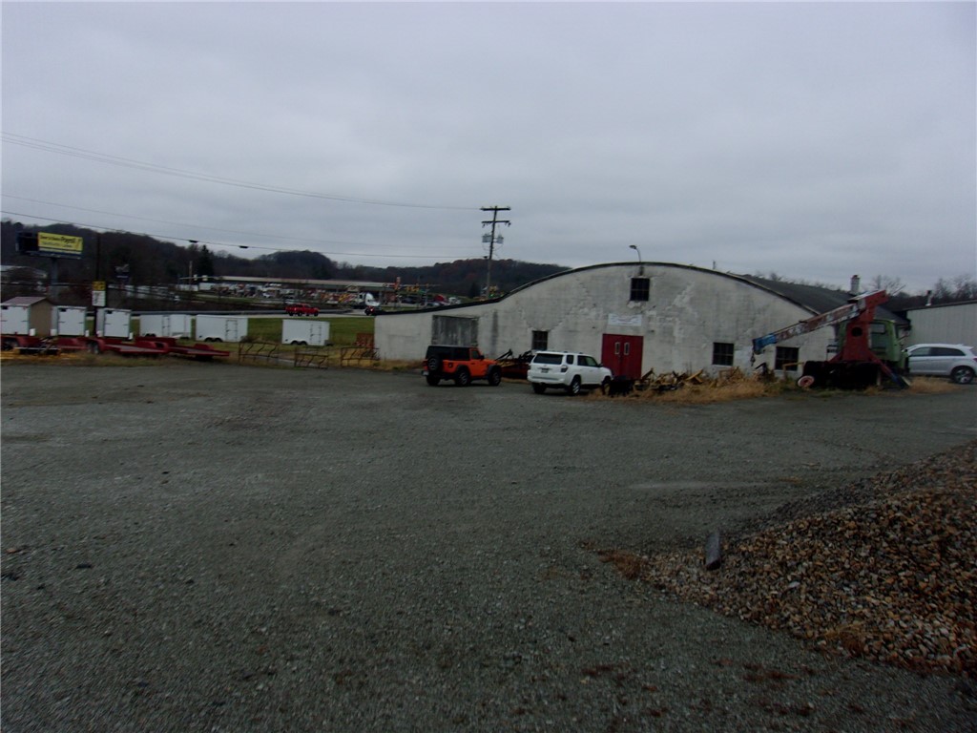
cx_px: 488
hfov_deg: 65.3
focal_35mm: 27
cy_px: 366
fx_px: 762
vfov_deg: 51.4
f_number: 10.4
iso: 80
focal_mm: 4.9
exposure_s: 1/34
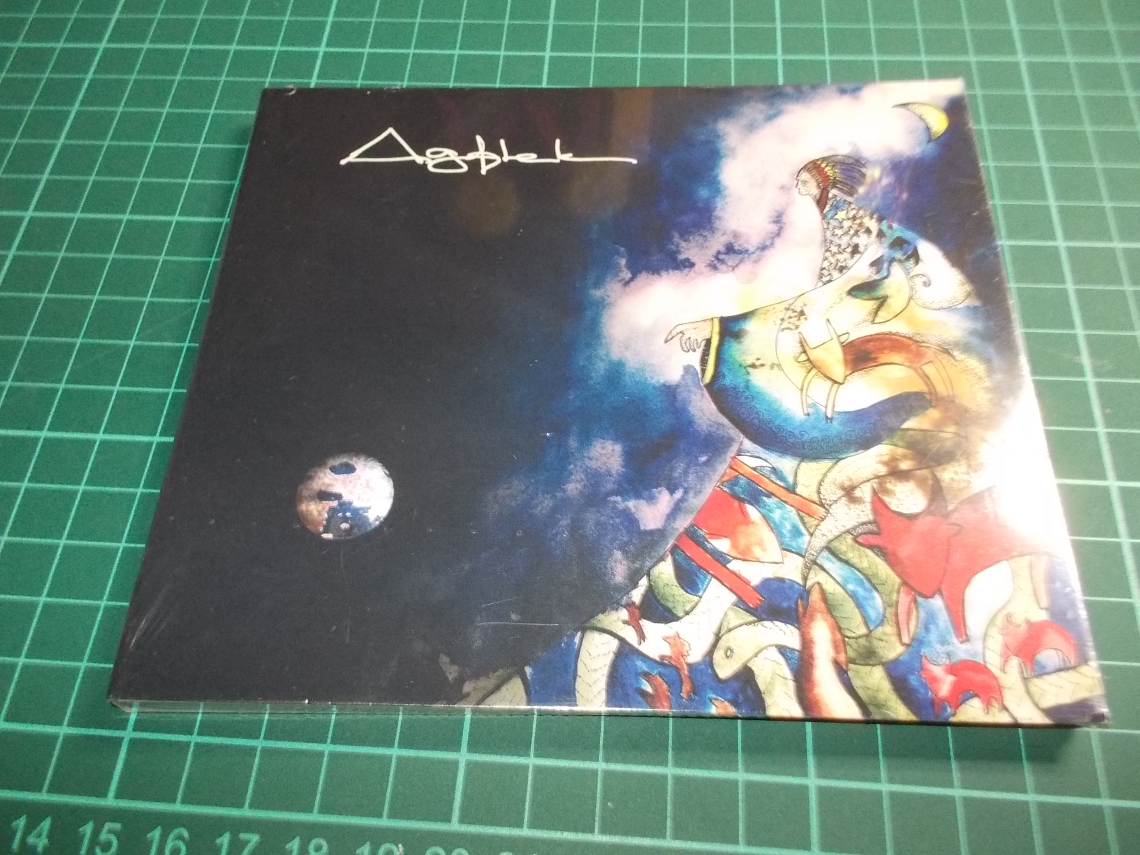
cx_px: 570
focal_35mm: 29
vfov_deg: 48.2
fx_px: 955
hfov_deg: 61.7
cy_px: 428
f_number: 3.3
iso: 400
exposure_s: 1/30
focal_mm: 4.1
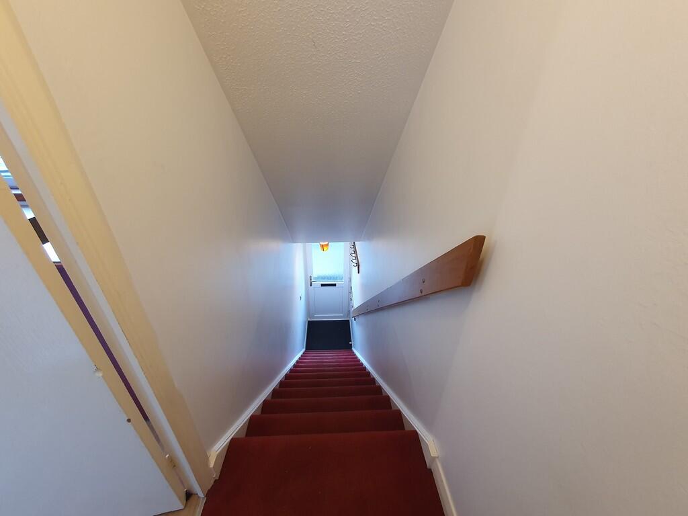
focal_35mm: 13
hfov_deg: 106.2
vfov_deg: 89.9
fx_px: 258
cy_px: 258
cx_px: 344
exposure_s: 1/50
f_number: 2.2
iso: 250
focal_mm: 1.8
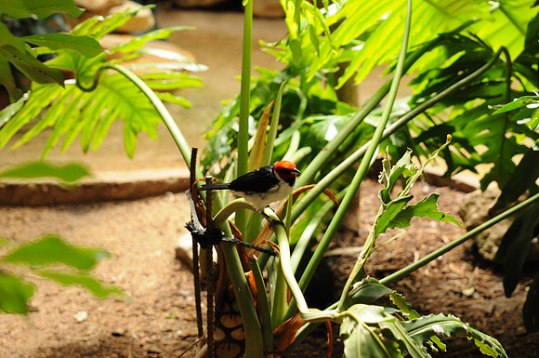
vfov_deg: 13.0
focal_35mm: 105
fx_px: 1570
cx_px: 270
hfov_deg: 19.5
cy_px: 179
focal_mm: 70
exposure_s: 1/200
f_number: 6.3
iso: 1600
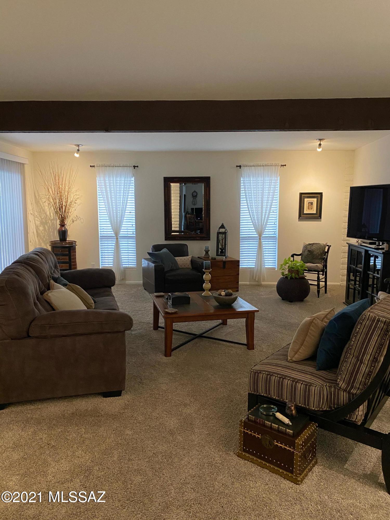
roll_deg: +0.6
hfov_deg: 53.1
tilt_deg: -6.7
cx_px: 195
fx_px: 391
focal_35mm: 26
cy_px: 260
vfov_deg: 67.3
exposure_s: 1/40
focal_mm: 4.25
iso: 400
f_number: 1.8
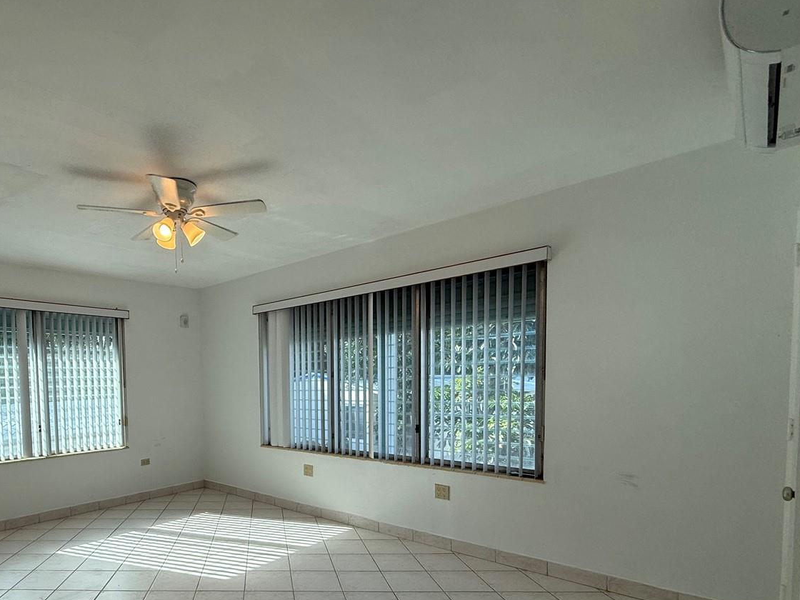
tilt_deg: -2.5
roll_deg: +1.3
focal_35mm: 20
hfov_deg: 77.8
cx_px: 238
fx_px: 462
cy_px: 408
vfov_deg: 64.0
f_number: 2.2
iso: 64
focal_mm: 2.22
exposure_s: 1/242
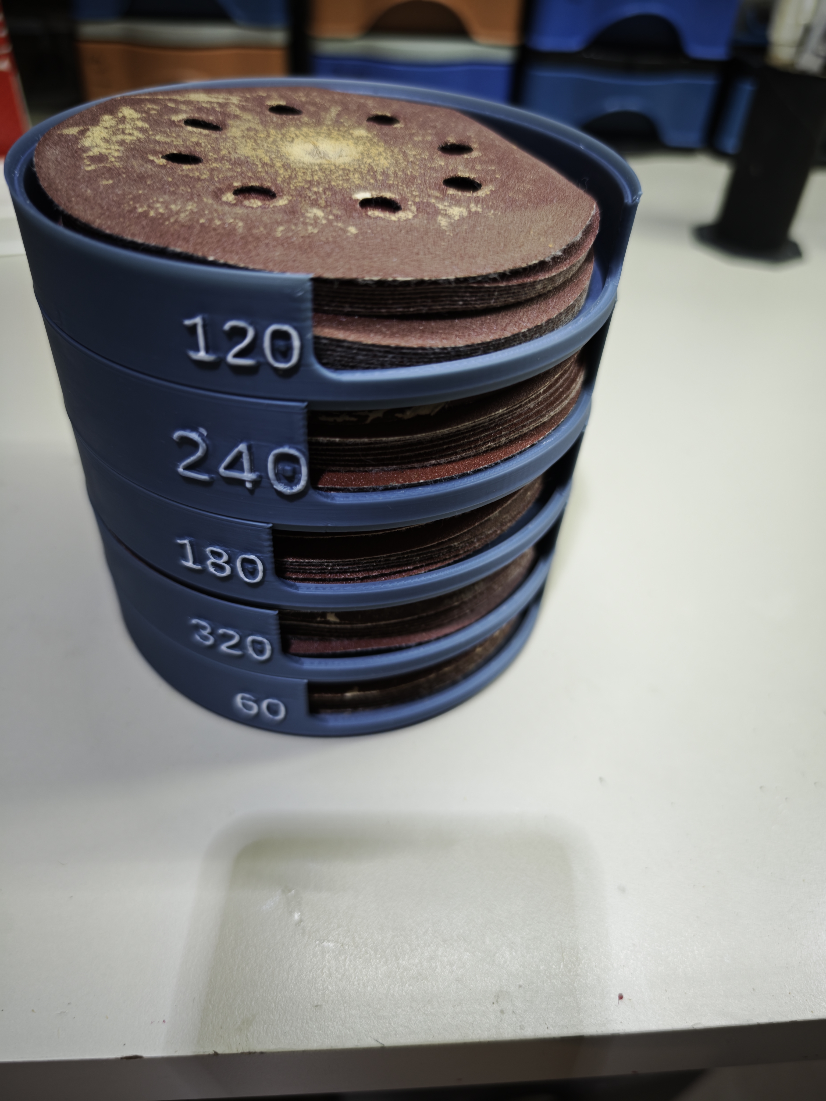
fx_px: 732
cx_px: 413
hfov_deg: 58.9
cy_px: 550
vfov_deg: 73.9
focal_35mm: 23
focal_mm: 8.72
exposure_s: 1/50
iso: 400
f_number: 1.63
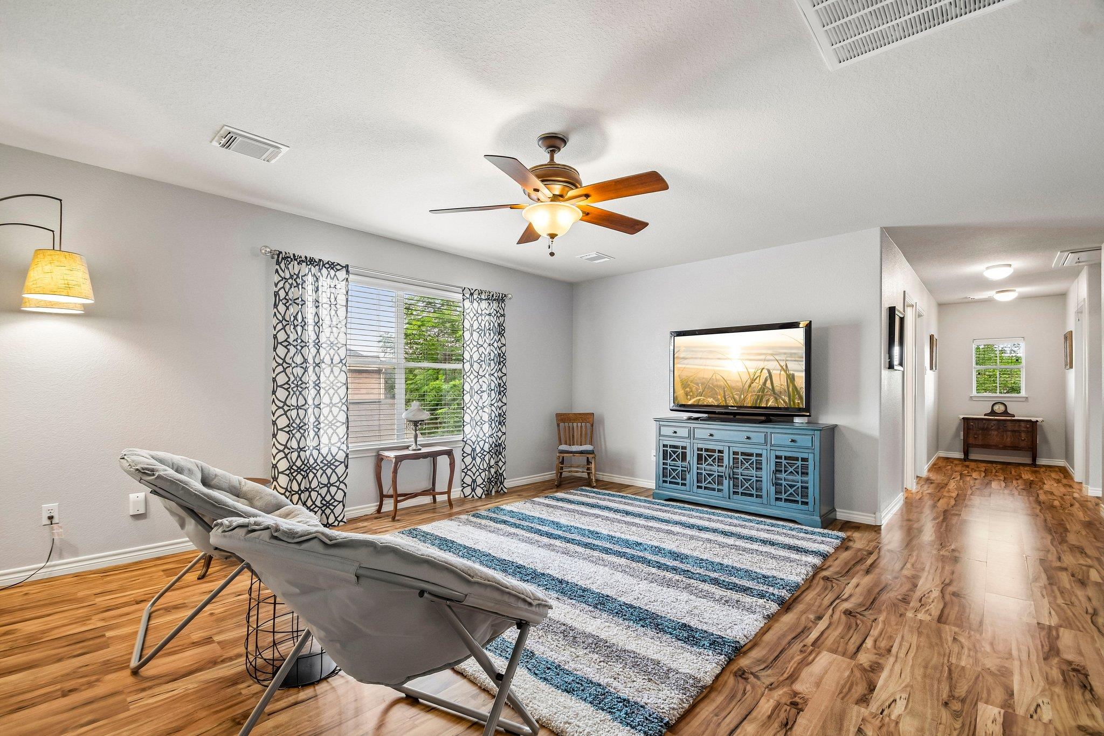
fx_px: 460
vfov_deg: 77.3
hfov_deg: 100.4
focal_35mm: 15
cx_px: 552
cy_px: 368
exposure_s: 1/10
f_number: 8
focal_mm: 10
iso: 400
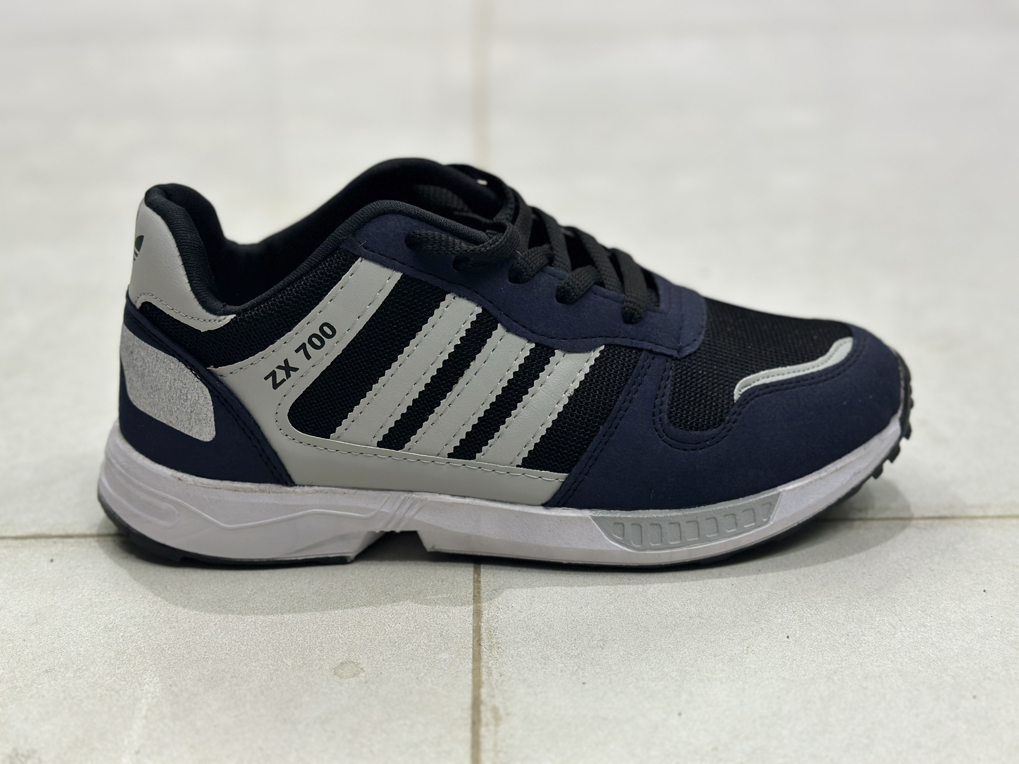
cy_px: 382
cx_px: 510
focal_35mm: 48
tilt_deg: -23.4
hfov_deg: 39.7
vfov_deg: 30.3
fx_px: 1413
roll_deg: +1.1
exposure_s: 1/50
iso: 100
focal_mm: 6.86
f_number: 1.78
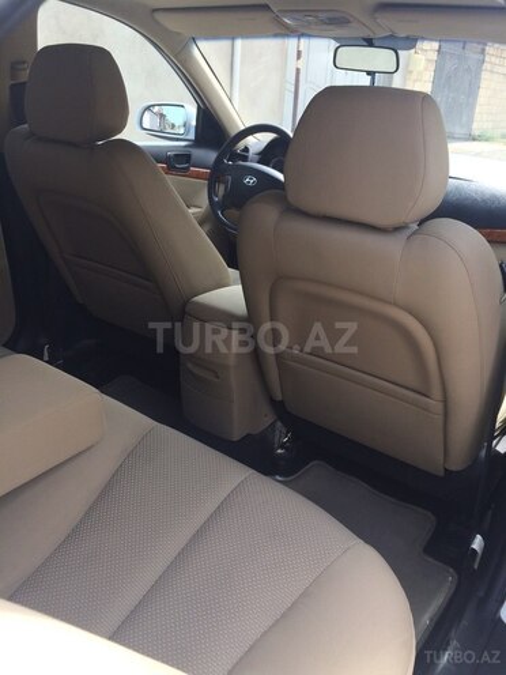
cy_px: 338
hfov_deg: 48.2
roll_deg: -2.6
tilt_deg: -23.2
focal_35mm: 29
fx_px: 565
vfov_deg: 61.7
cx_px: 253
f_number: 2.2
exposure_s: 1/427
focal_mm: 4.15
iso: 32
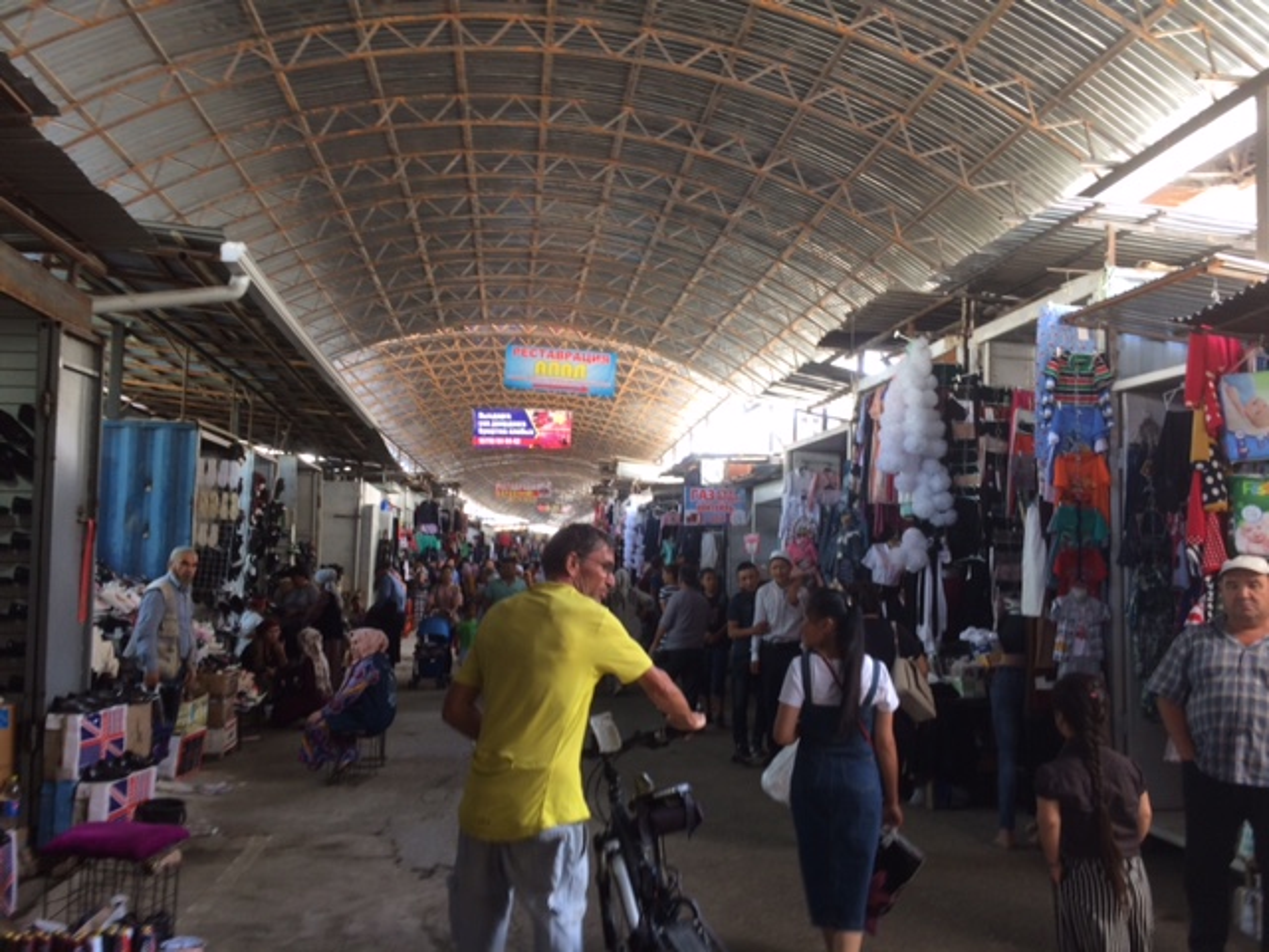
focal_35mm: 29
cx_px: 634
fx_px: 1063
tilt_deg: +3.6
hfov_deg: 61.7
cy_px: 476
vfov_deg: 48.2
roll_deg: -2.0
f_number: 2.2
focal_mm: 4.15
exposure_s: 1/50
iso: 40
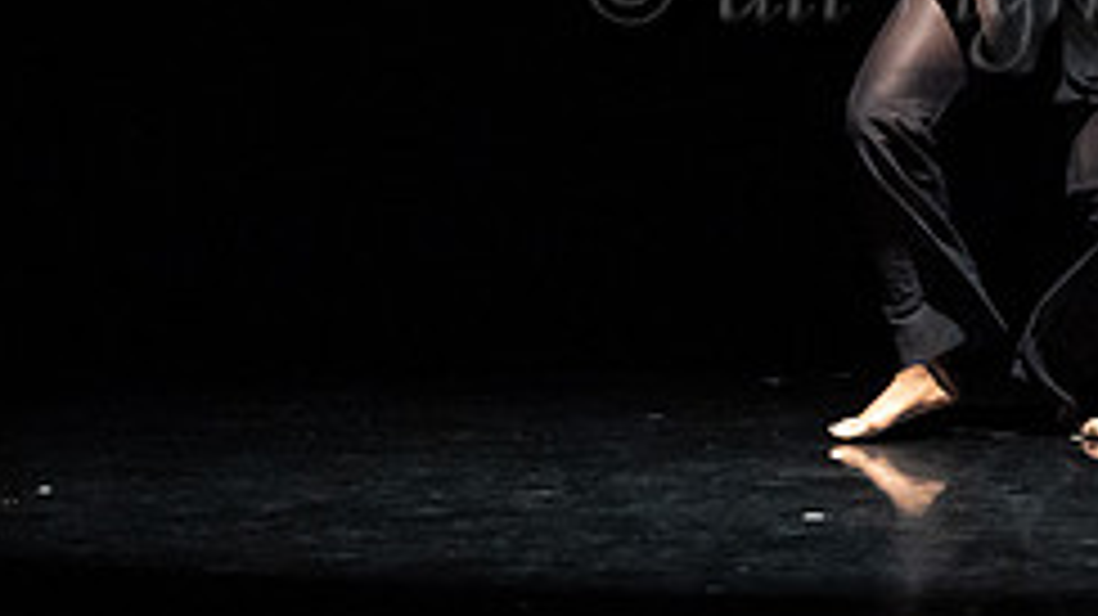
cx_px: 1105
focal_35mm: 238
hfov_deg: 9.0
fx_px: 6926
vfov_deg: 5.1
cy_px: -274
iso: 6400
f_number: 3.5
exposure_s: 1/320
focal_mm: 75
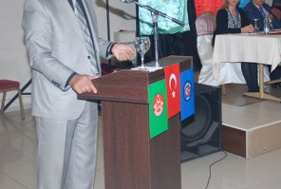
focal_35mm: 62
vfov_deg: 22.0
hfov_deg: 32.1
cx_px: 196
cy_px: 56
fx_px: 483
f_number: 4.2
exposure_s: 1/60
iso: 200
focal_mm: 29
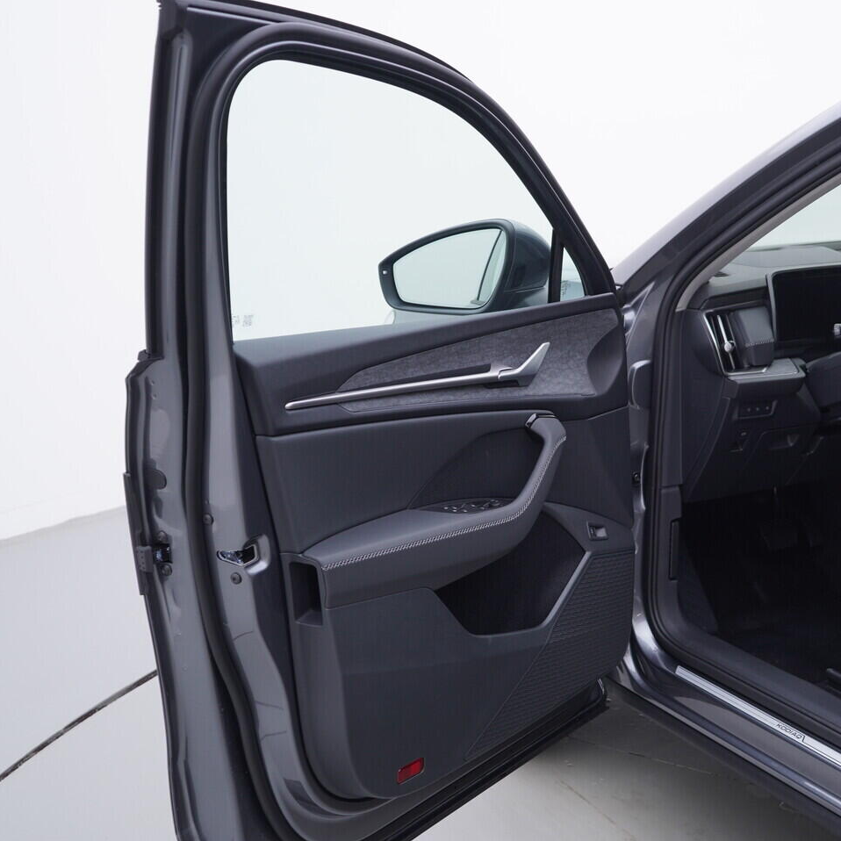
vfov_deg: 36.8
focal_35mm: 46
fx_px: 1264
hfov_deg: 36.1
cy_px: 420
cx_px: 616
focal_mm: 24
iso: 125
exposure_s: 1/50
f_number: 3.2
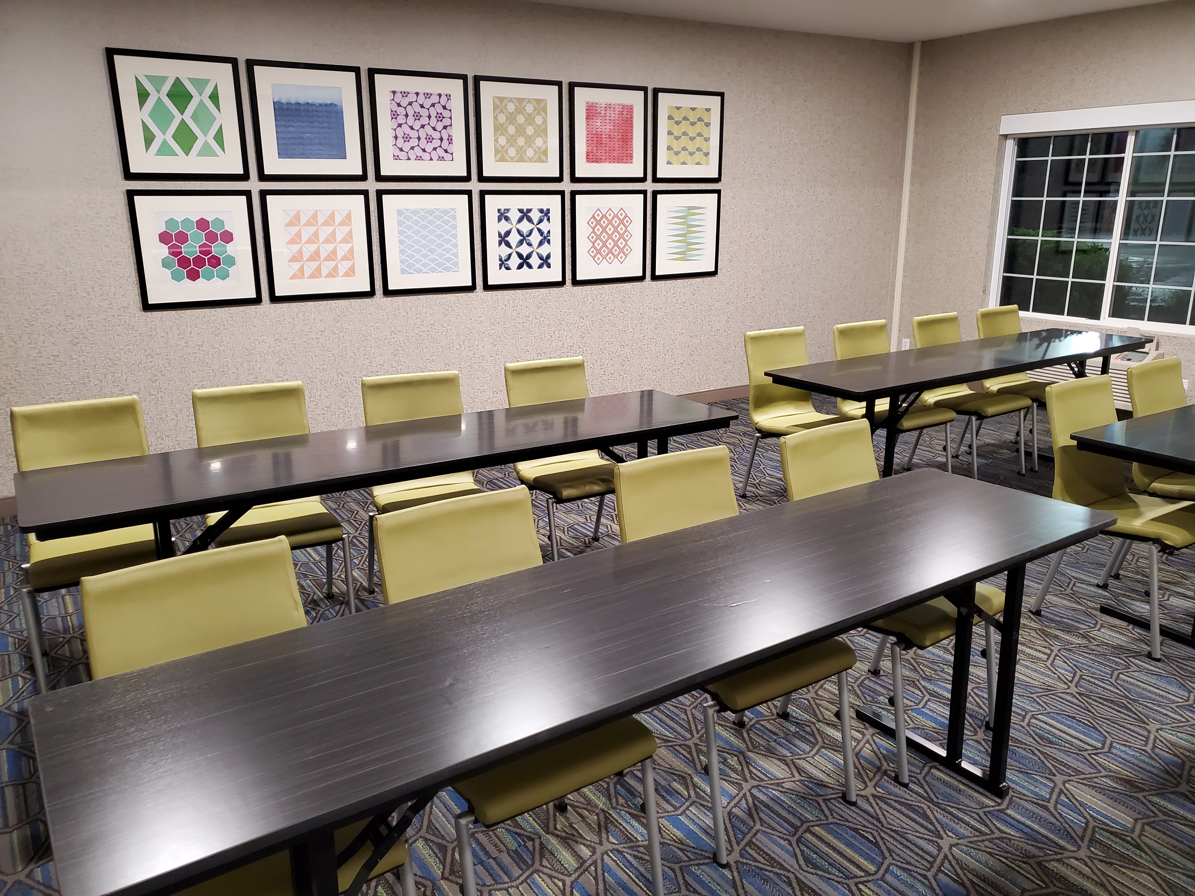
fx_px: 898
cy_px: 448
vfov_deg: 53.1
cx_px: 598
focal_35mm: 26
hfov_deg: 67.3
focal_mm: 4.3
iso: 320
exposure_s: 1/40
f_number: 1.5
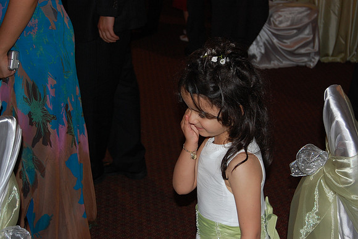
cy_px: 120
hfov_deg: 33.4
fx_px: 596
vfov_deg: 22.6
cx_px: 179
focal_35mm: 60
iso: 400
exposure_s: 1/60
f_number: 5
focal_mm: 40
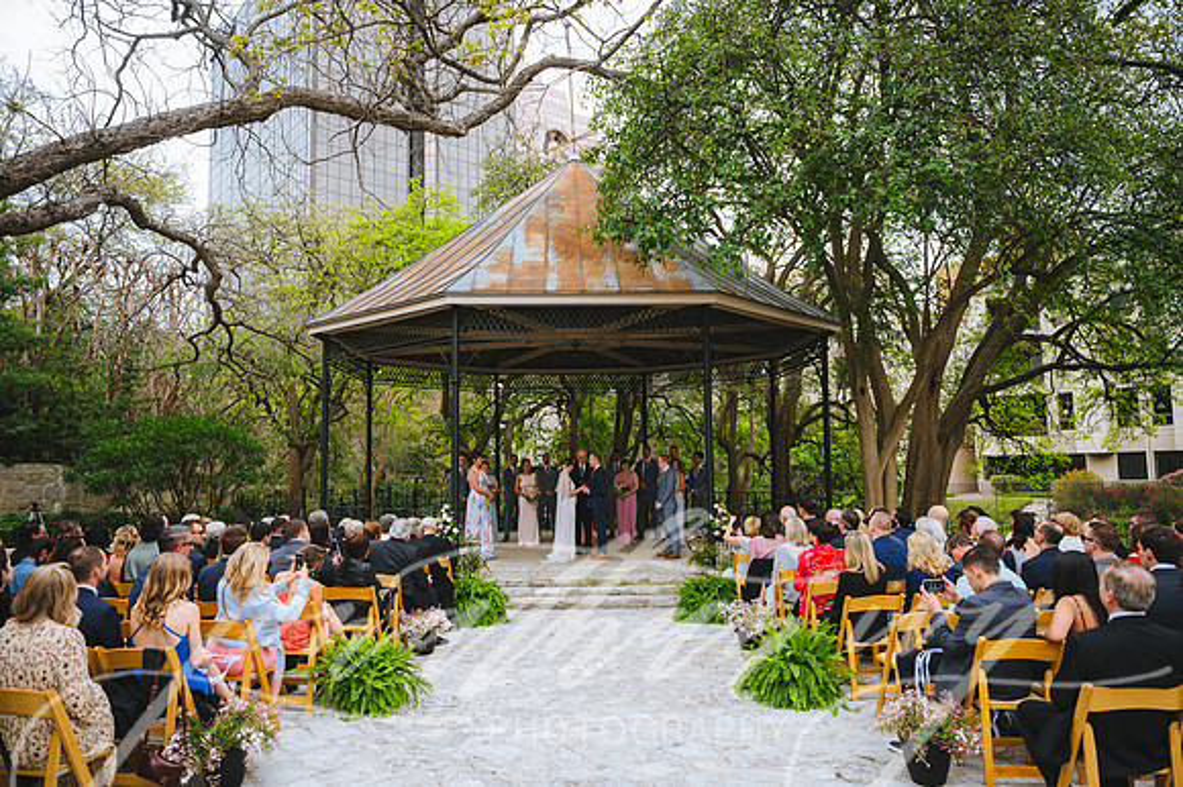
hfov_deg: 69.4
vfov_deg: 49.5
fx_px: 854
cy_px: 394
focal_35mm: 26
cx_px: 592
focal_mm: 26
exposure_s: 1/800
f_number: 2.8
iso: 400
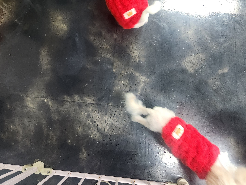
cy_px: 59
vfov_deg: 43.4
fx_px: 227
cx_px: 115
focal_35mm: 32
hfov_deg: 56.8
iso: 800
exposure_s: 1/120
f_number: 1.8
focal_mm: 5.4
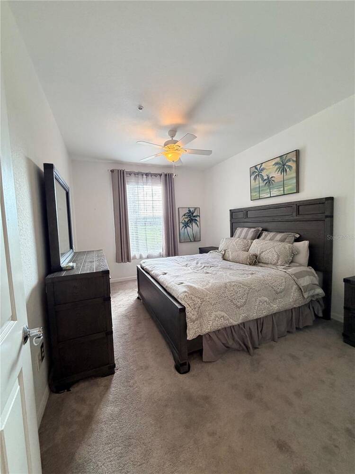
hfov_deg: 85.7
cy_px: 237
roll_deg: +2.6
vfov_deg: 102.1
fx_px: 191
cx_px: 178
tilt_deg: -4.3
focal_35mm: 14
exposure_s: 1/60
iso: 200
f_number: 2.2
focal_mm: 2.22
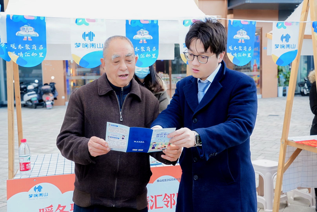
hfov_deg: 46.4
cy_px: 106
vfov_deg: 31.9
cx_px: 158
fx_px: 370
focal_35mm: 42
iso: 1250
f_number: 5.6
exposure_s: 1/160
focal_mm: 42
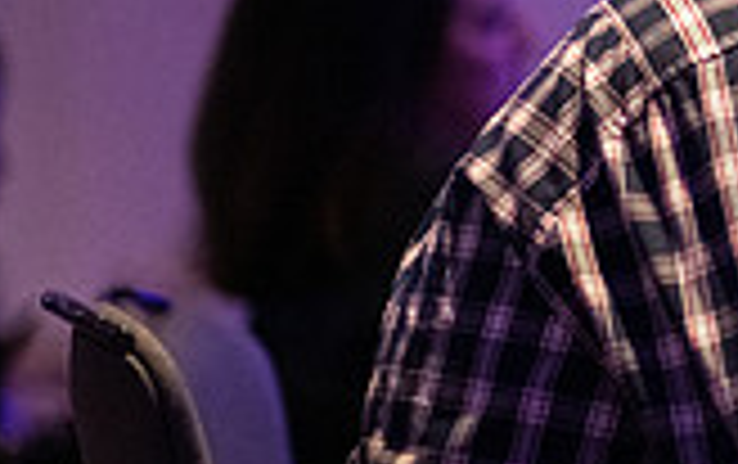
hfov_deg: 6.6
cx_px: 1215
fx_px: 6304
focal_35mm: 313
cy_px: -38
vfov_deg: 4.2
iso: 2000
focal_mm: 85
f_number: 1.4
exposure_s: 1/160
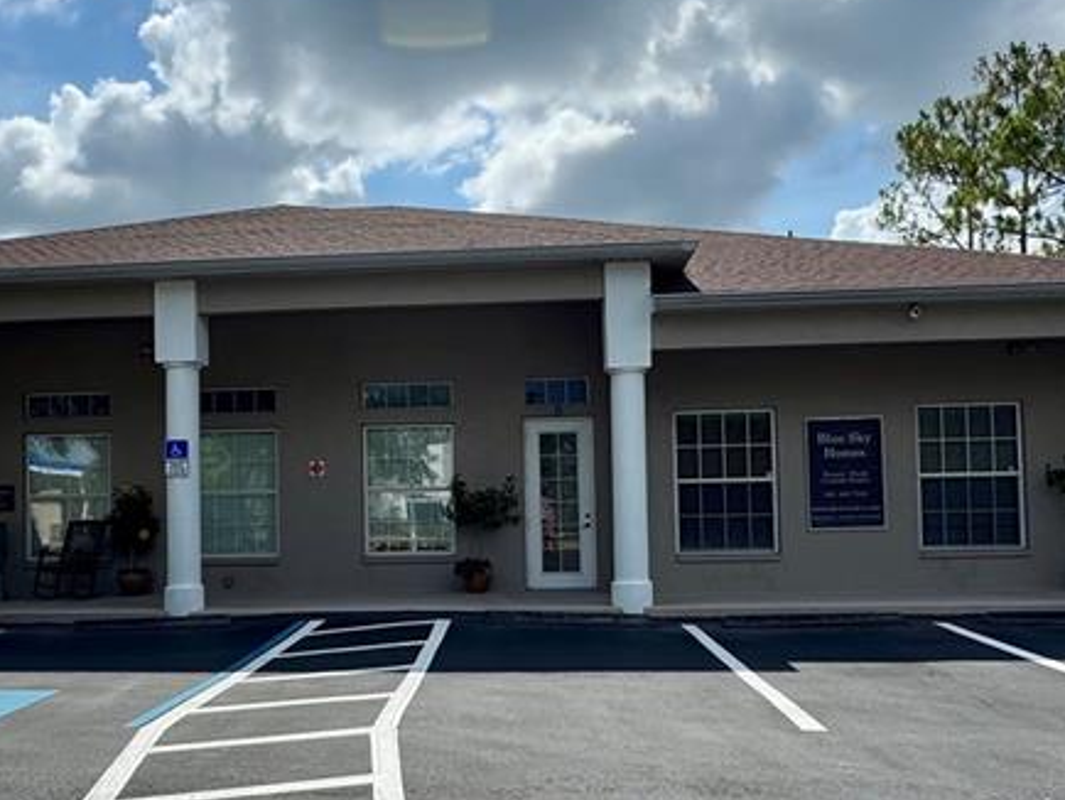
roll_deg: +1.0
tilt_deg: +1.8
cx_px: 447
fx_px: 1016
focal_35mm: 33
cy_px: 474
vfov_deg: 42.8
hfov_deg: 55.1
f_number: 2.2
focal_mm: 2.22
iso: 50
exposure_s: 1/2146
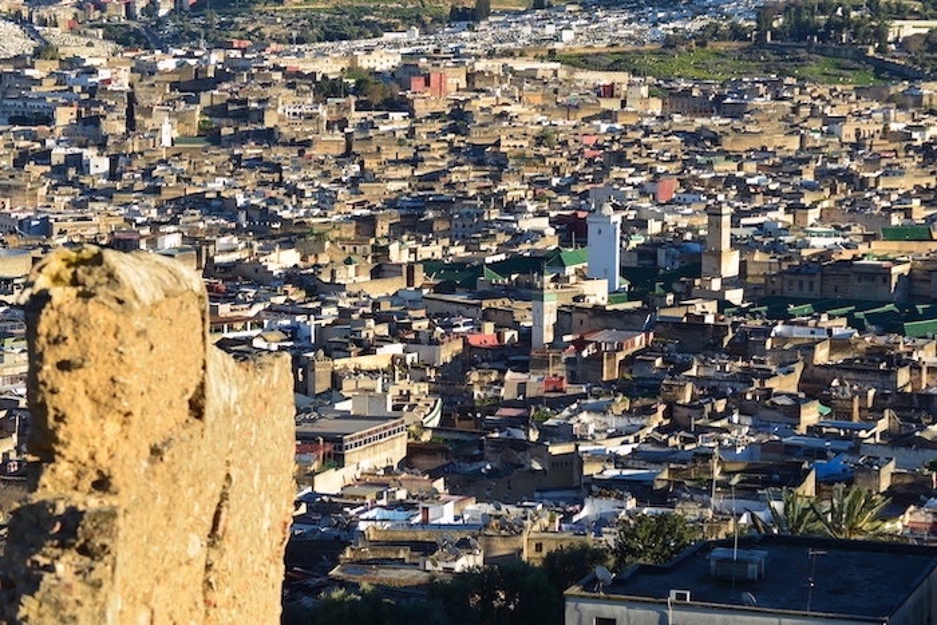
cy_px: 312
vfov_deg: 14.9
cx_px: 468
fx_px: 2395
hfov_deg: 22.1
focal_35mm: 92
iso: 100
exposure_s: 1/160
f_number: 9
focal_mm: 92
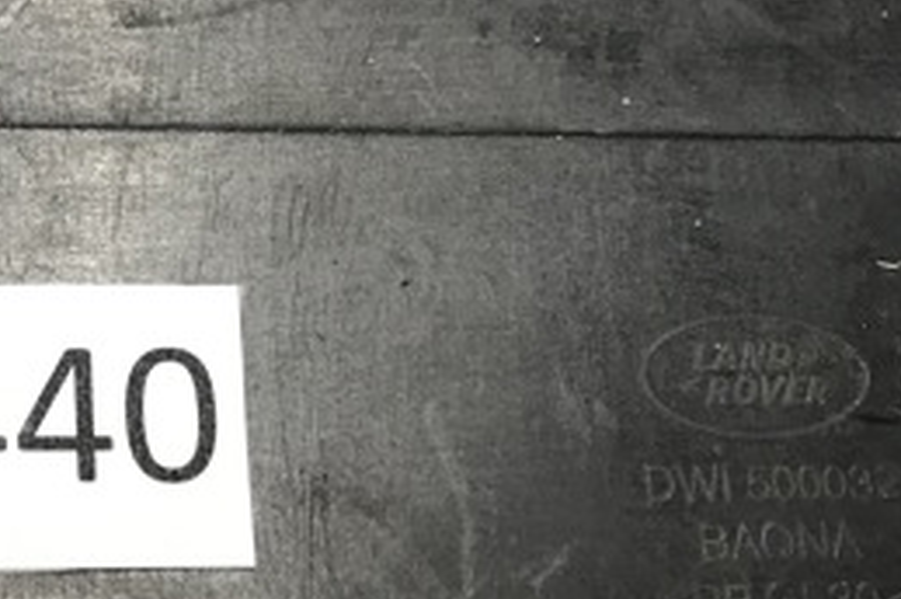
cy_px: 329
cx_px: -59
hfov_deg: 26.2
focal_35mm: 72
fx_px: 1800
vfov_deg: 18.9
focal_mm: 3.99
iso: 32
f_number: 1.8
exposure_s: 1/20
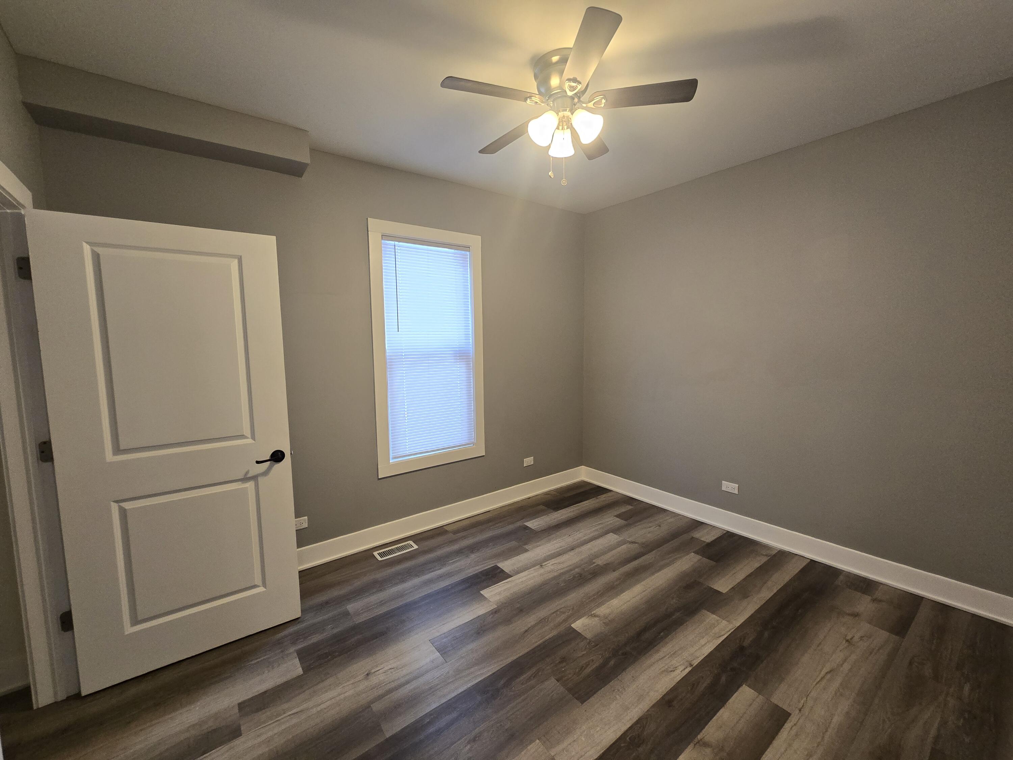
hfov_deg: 106.2
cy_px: 380
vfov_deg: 89.9
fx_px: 380
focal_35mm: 13
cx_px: 506
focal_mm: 2.2
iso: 200
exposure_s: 1/60
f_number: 2.2
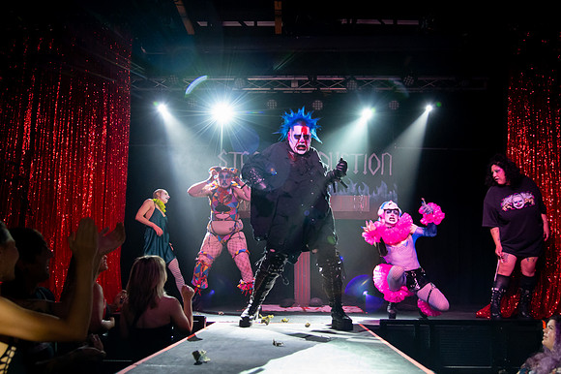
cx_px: 289
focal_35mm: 36
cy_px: 200
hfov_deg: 53.1
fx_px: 561
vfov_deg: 36.8
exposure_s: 1/160
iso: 6400
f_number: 4
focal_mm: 30
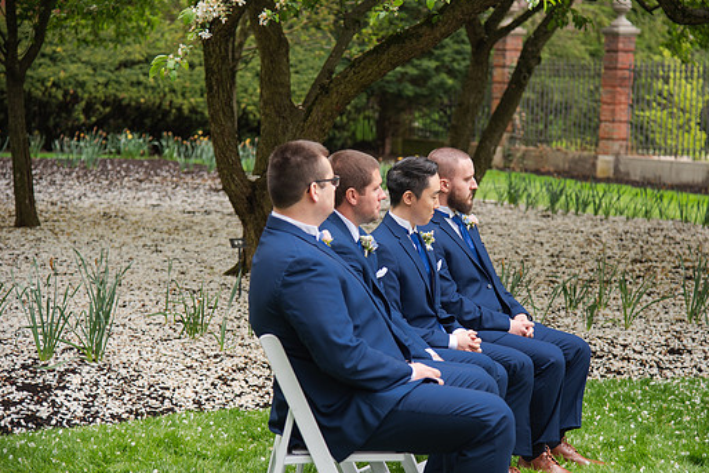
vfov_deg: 15.5
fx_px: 1733
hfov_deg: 23.1
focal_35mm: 88
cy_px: 249
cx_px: 386
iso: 180
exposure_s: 1/320
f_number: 4
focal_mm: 78
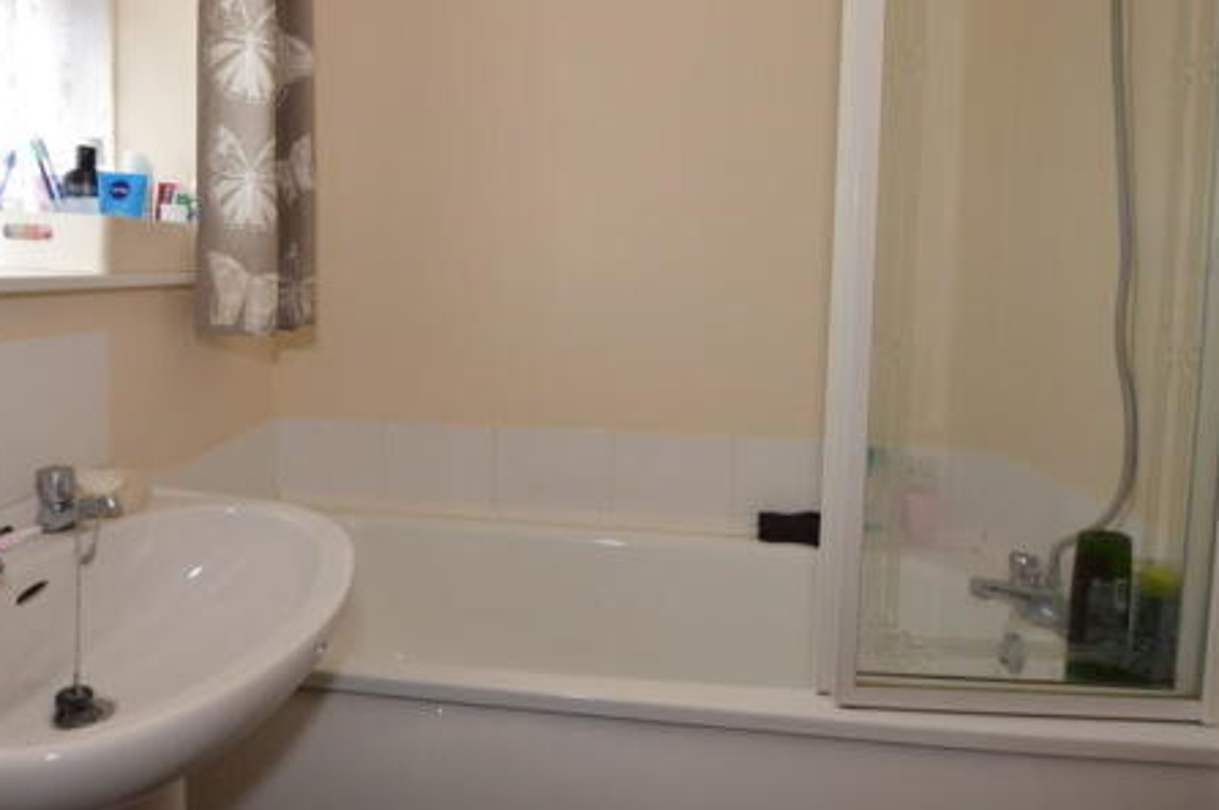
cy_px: 308
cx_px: 464
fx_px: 744
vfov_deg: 56.5
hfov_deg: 77.4
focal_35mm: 22
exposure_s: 1/125
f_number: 5.6
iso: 400
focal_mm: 10
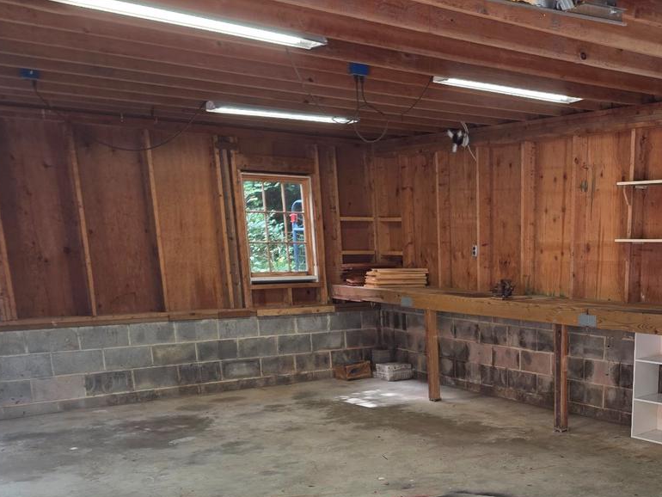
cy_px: 450
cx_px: 525
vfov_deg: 32.0
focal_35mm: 43
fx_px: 823
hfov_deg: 42.0
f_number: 1.7
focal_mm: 6.3
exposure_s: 1/120
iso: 80
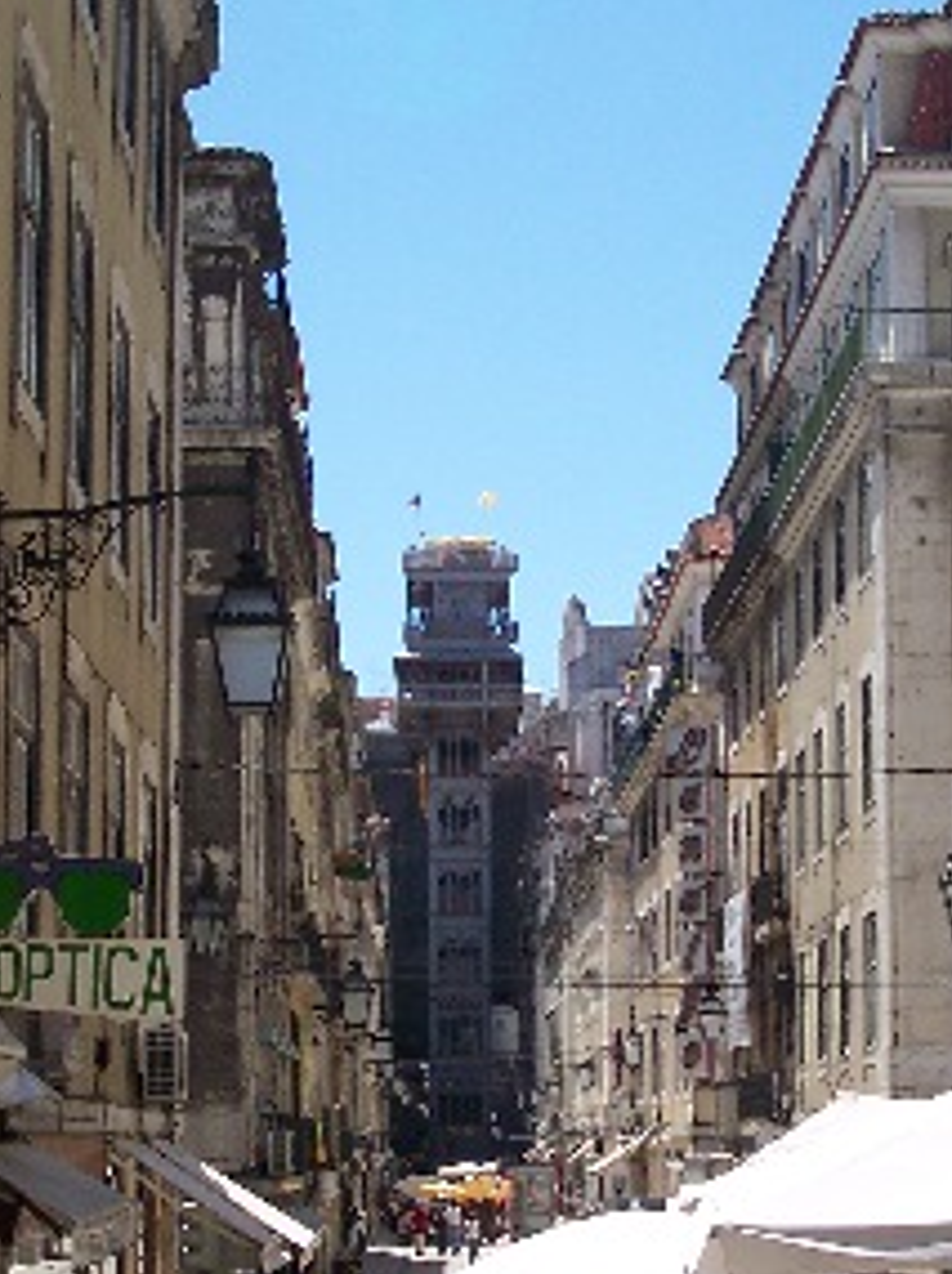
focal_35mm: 80
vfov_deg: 24.3
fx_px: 2940
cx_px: 610
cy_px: 831
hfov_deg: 18.4
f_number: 4.8
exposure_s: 1/700
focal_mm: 8
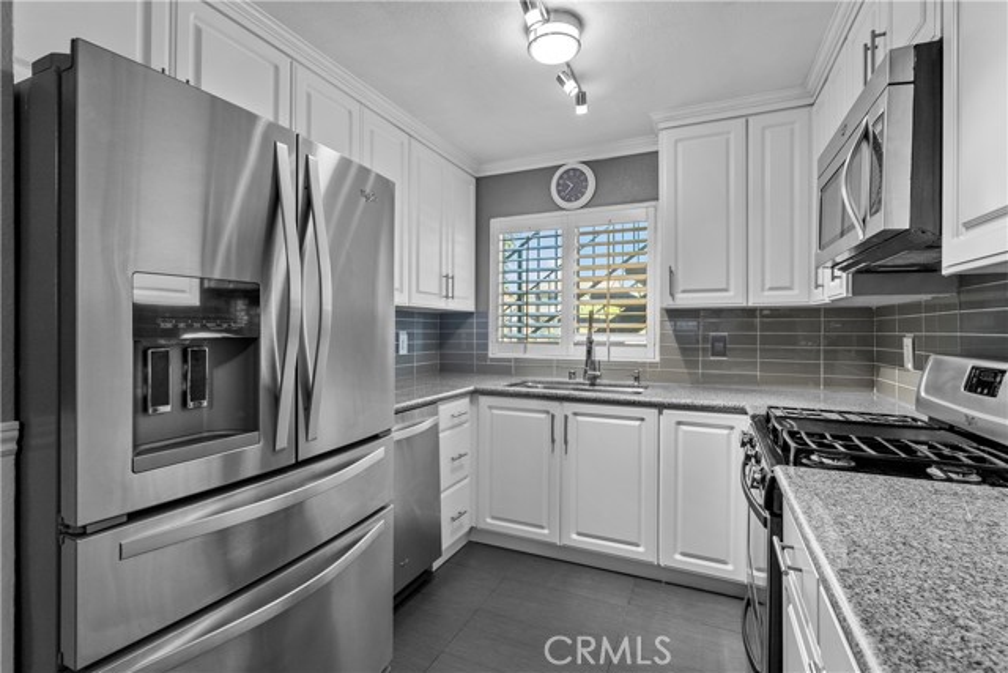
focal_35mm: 16
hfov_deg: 96.7
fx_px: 448
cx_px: 504
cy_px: 336
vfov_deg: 73.8
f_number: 8
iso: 640
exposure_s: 1/8
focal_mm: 16
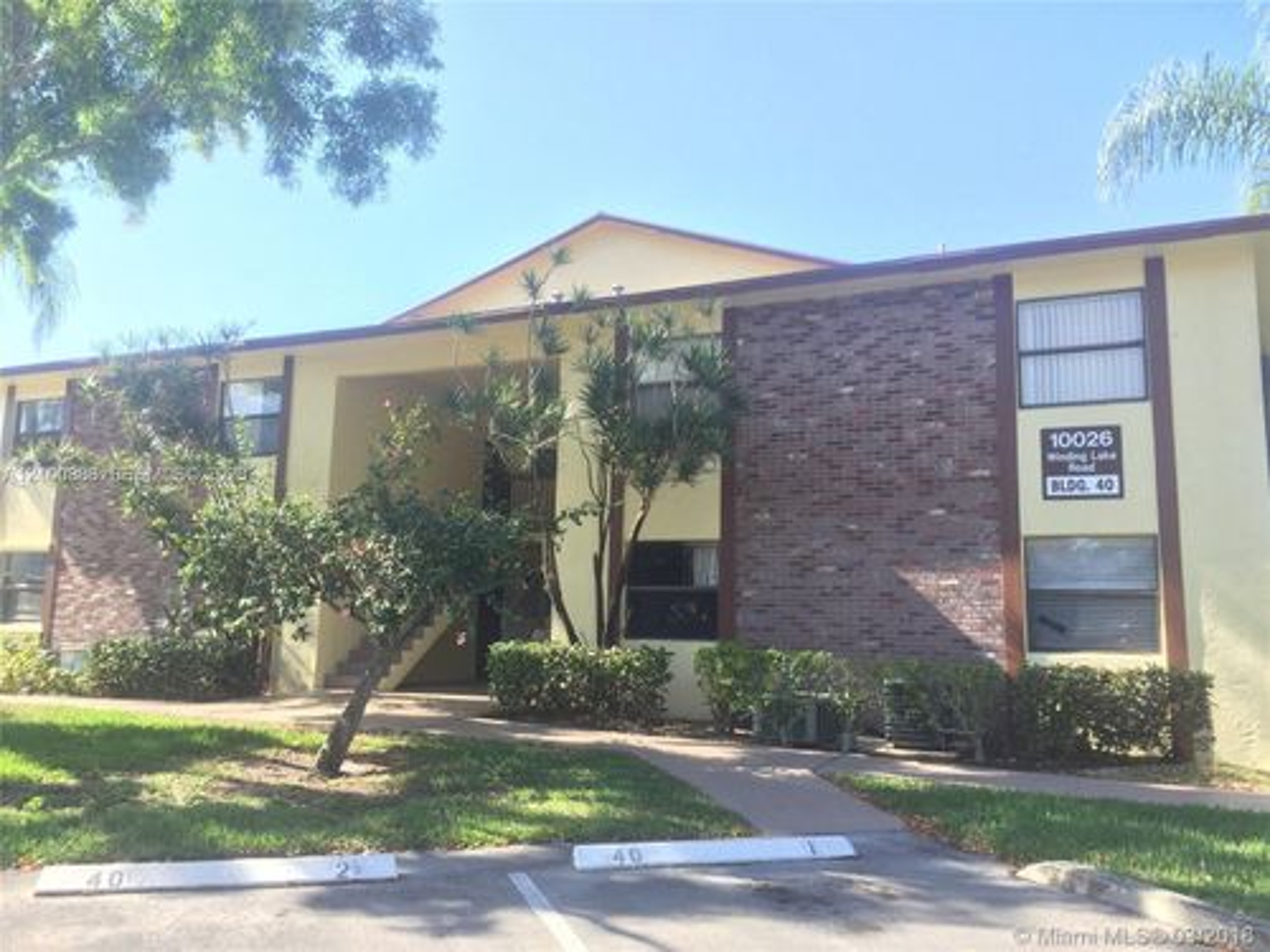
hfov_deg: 61.7
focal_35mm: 29
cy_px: 476
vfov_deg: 48.2
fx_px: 1064
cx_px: 635
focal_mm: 4.15
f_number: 2.2
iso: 32
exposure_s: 1/388
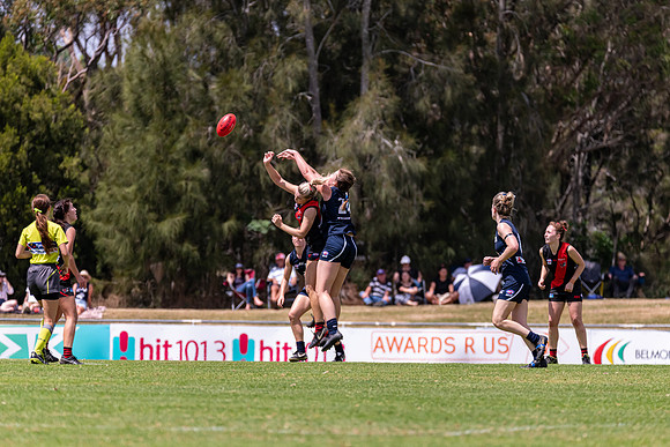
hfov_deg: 5.7
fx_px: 6701
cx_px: 335
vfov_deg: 3.8
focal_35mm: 360
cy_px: 224
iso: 800
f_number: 6.3
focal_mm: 360
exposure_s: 1/3200
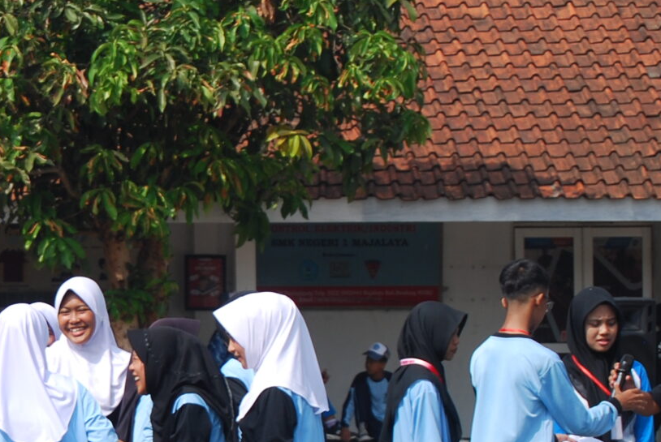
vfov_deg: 5.3
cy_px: 349
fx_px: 4772
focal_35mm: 260
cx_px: -99
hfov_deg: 7.9
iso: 100
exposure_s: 1/400
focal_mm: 55
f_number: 5.6
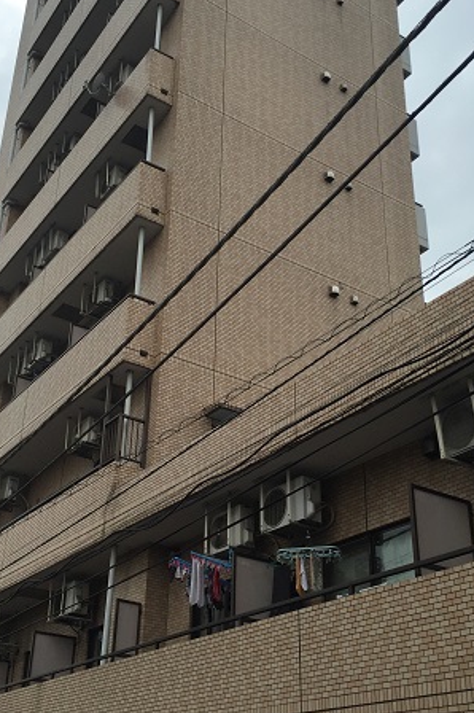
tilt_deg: +30.1
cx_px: 194
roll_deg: -3.8
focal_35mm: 44
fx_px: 870
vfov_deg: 44.5
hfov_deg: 30.4
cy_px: 367
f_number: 2.2
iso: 32
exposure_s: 1/824
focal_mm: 4.15
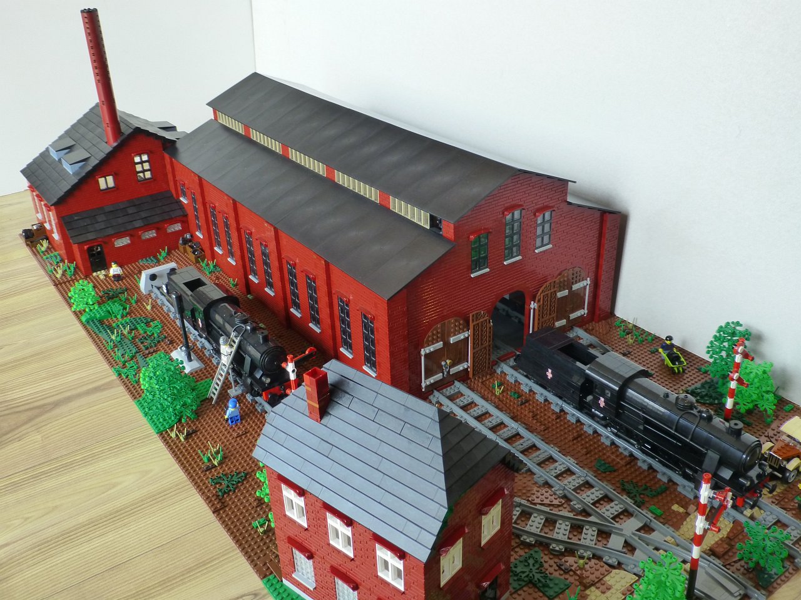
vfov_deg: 41.8
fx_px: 787
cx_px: 400
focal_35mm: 34
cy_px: 300
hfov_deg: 54.0
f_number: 3.7
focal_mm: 6.1
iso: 250
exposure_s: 1/100
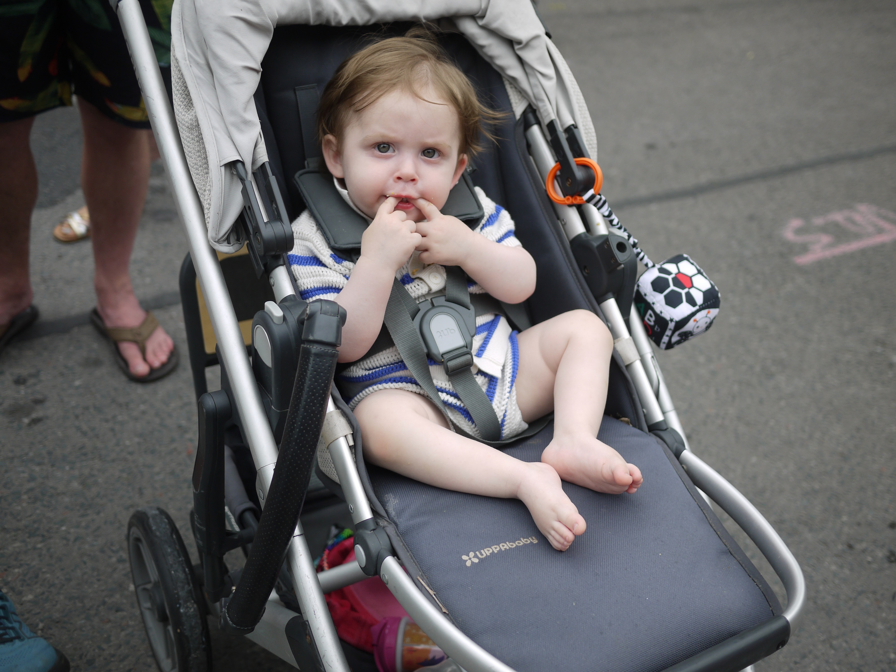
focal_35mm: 40
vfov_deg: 36.0
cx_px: 448
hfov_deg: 46.8
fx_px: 1035
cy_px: 336
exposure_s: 1/800
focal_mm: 20
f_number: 1.8
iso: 100
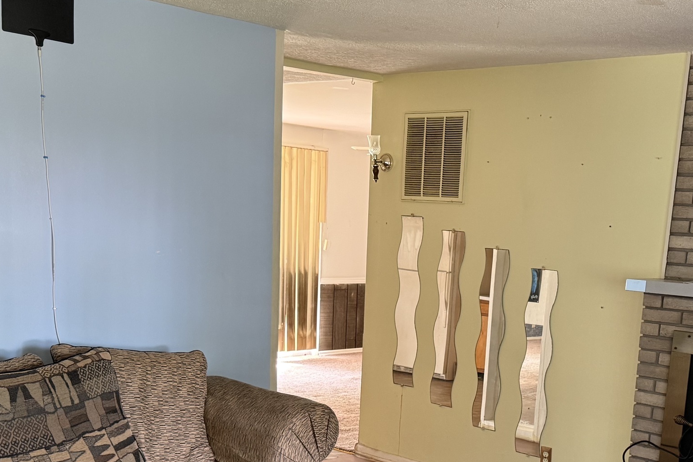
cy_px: 422
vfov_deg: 26.0
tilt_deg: -11.7
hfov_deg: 39.3
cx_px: 436
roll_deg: -3.5
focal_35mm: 50
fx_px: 962
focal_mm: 6.76
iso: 250
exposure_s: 1/60
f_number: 1.78
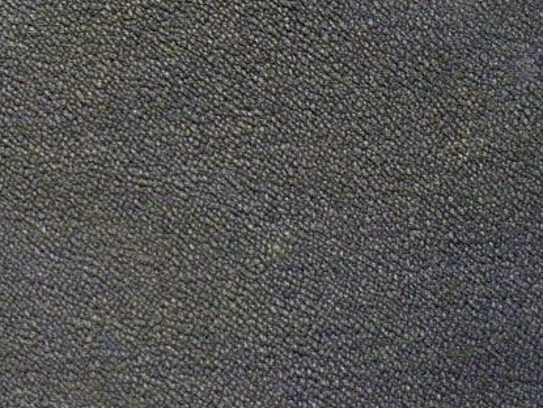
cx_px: 149
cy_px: 260
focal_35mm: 104
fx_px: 1633
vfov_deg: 14.2
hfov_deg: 18.8
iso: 800
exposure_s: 1/20
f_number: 3.5
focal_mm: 6.3
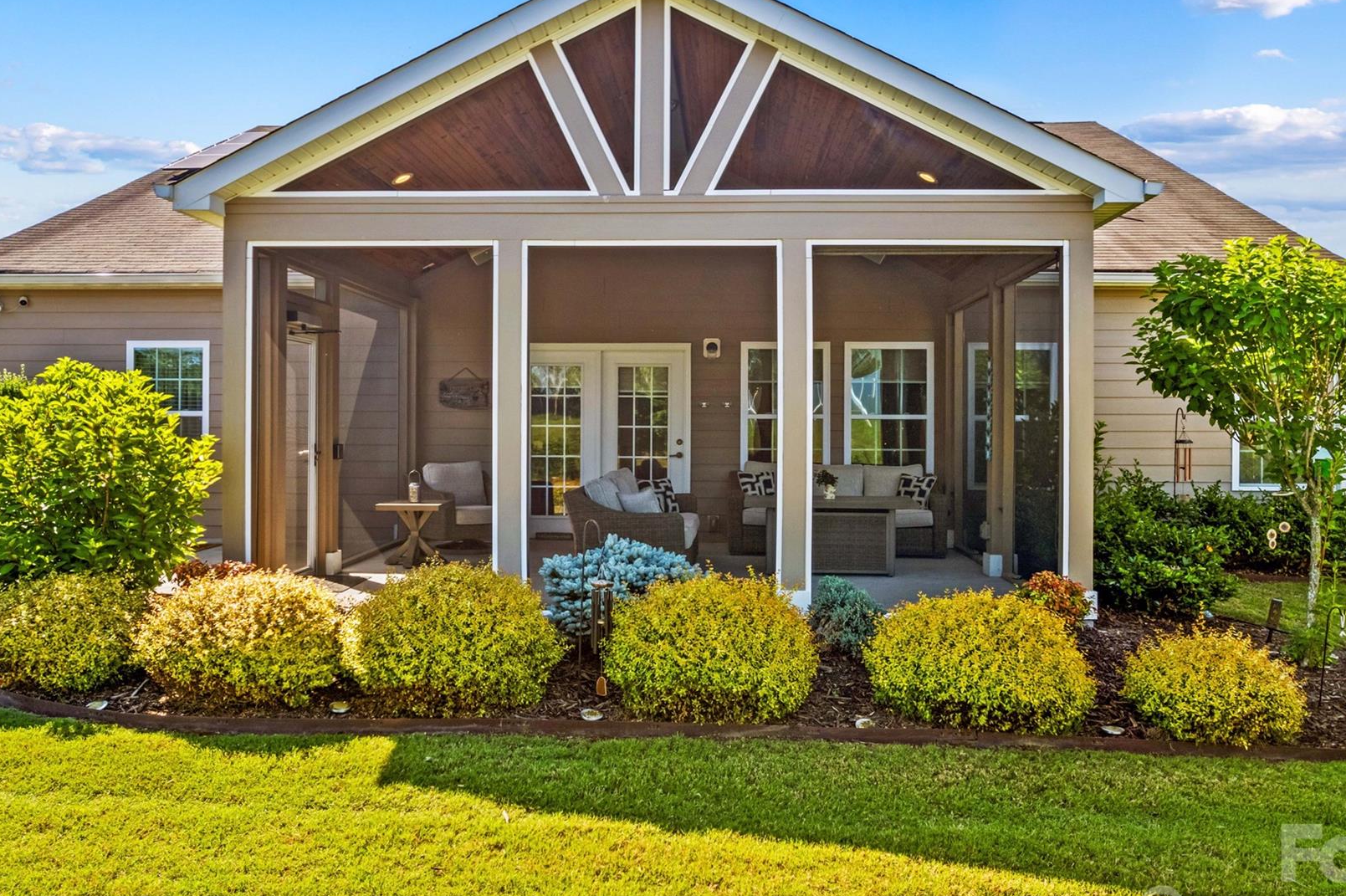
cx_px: 691
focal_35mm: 28
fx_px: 1046
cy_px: 418
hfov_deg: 65.5
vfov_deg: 46.3
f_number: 2.8
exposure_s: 1/400
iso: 100
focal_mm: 8.38
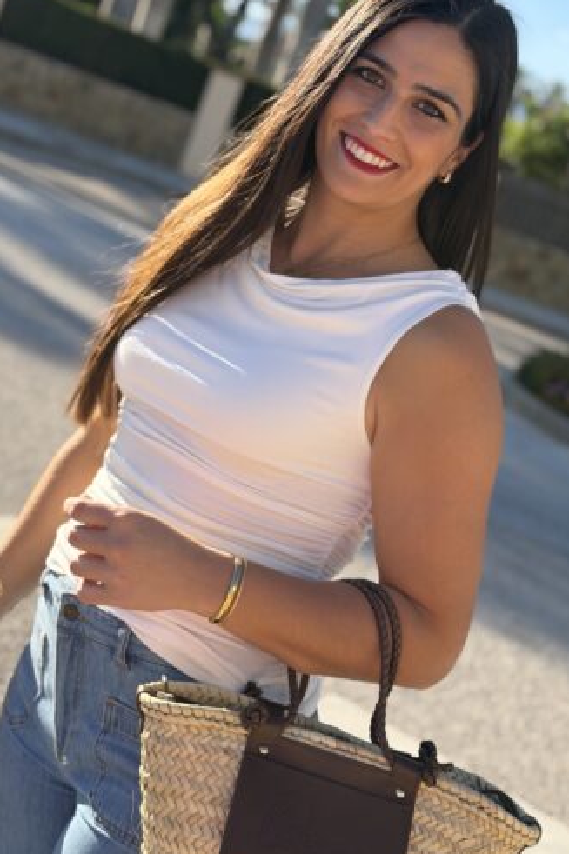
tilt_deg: -9.1
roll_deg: -21.2
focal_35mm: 61
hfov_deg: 22.2
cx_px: 249
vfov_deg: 32.9
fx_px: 1447
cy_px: 393
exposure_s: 1/2415
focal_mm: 6.76
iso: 80
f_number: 1.78
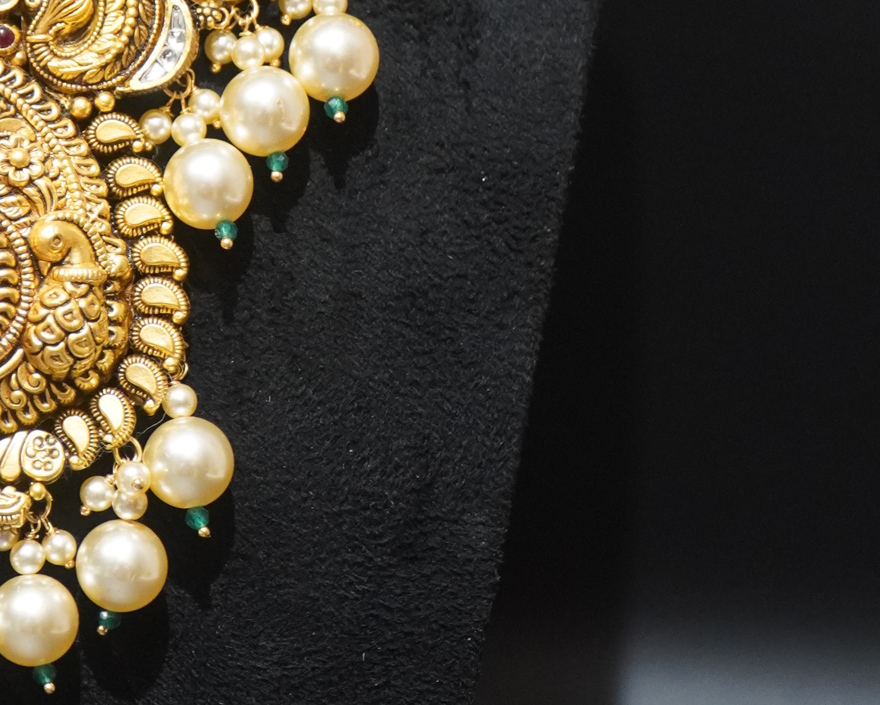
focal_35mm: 158
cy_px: -54
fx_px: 4102
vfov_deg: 9.7
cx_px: 52
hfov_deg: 12.1
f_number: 4
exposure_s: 1/60
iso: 1600
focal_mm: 35
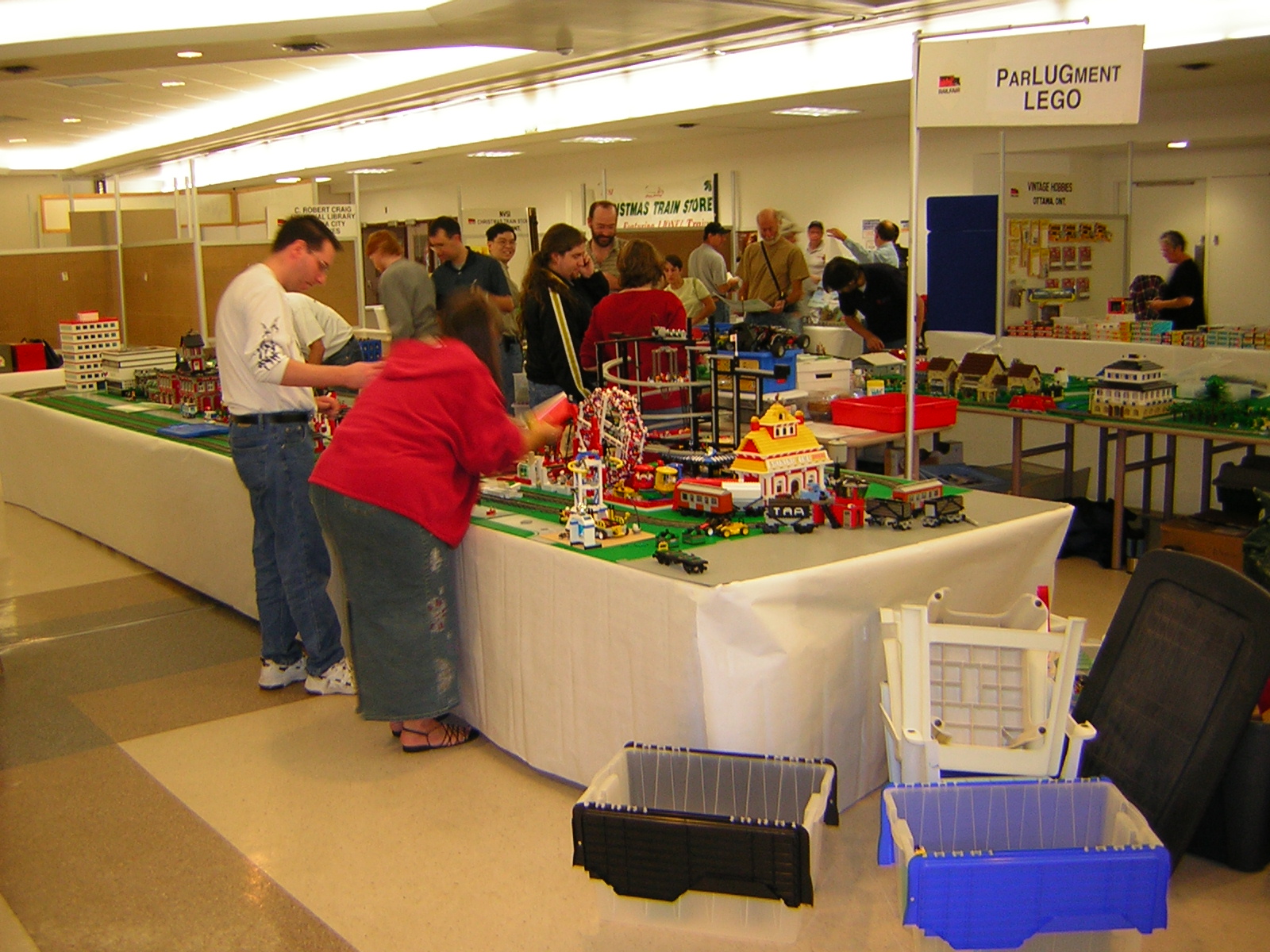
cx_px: 635
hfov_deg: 51.4
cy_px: 476
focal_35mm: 36
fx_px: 1321
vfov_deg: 39.7
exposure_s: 1/8.8
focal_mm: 4.7
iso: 50
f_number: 2.6
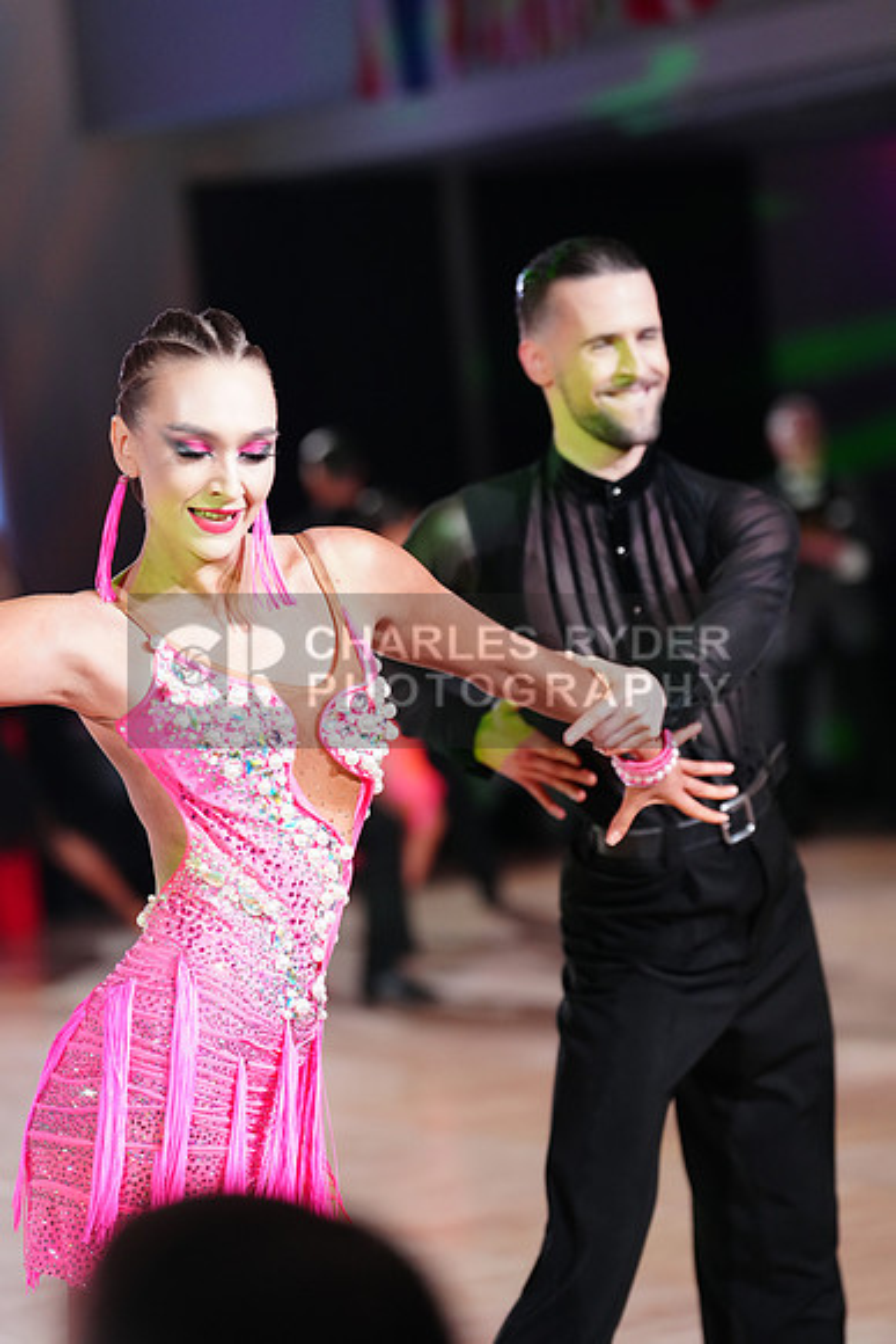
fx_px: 4552
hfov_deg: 11.2
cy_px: 672
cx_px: 448
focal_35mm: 122
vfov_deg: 16.8
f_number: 2.8
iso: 3200
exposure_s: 1/500
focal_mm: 122
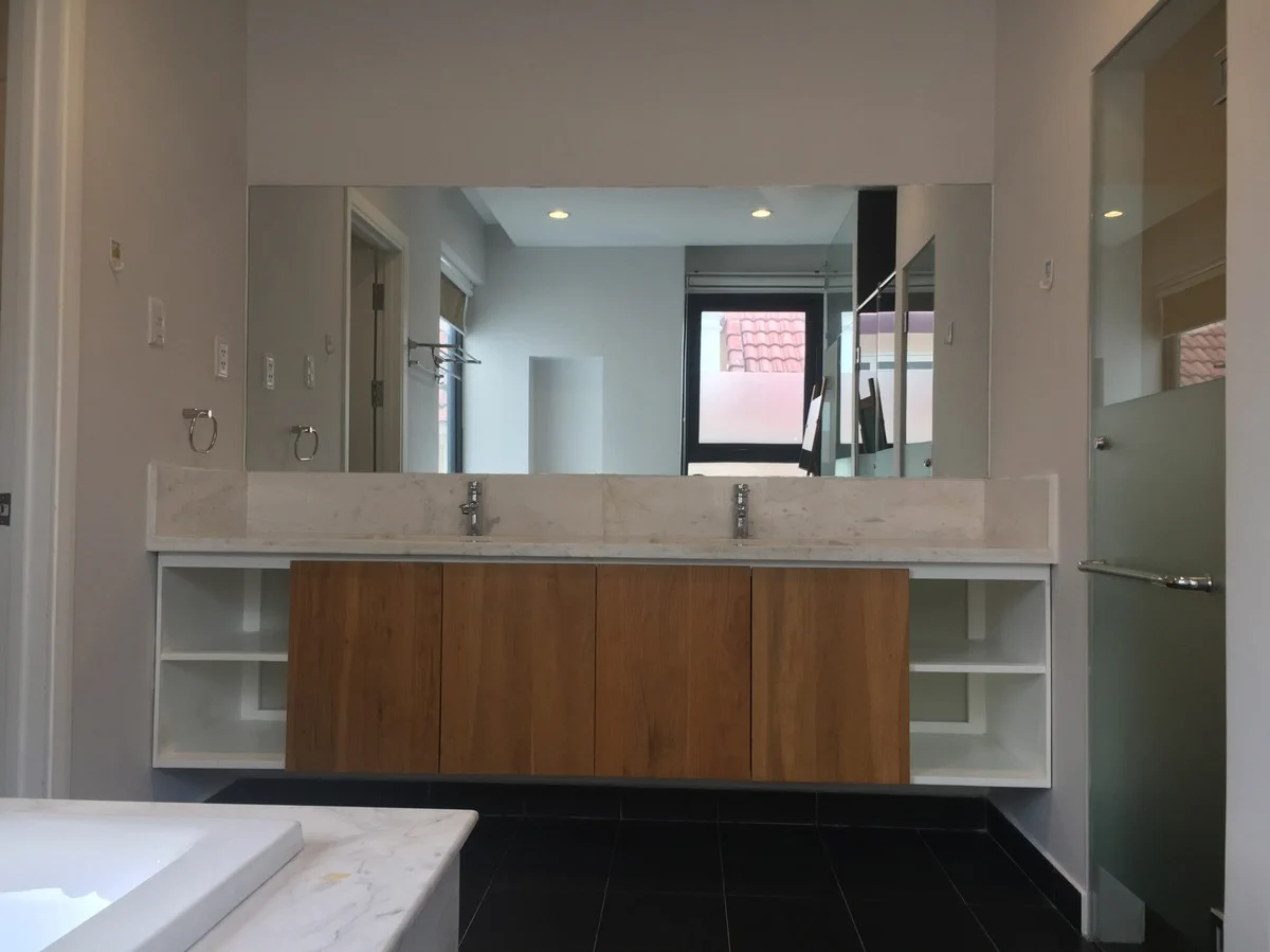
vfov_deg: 48.2
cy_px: 476
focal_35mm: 29
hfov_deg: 61.7
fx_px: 1064
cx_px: 635
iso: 32
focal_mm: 4.15
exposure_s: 1/50
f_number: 2.2
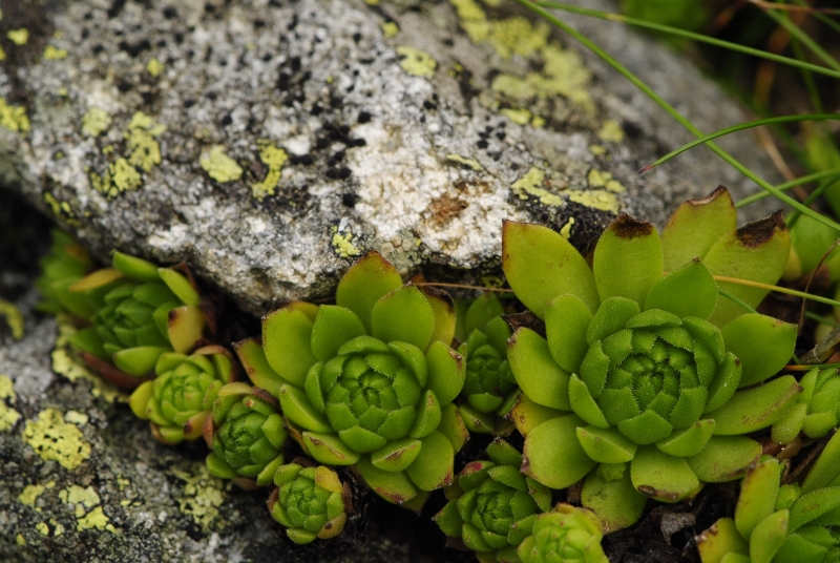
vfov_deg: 10.8
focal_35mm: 128
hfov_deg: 16.0
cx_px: 420
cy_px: 282
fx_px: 2979
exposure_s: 1/200
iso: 200
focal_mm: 85
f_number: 7.1
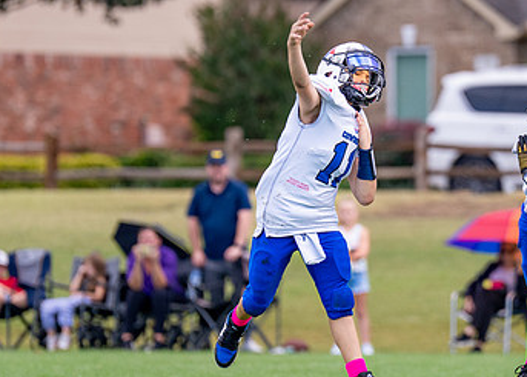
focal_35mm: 574
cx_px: 370
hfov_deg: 3.5
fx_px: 8591
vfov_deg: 2.5
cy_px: 176
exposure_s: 1/2500
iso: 500
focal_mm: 200
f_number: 2.8
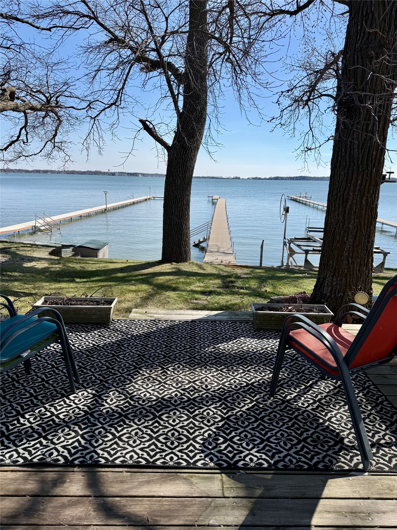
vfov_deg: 71.6
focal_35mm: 24
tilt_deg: -13.7
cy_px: 265
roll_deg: -1.9
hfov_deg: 56.8
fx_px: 367
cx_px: 198
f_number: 1.78
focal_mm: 6.76
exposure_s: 1/4975
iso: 80
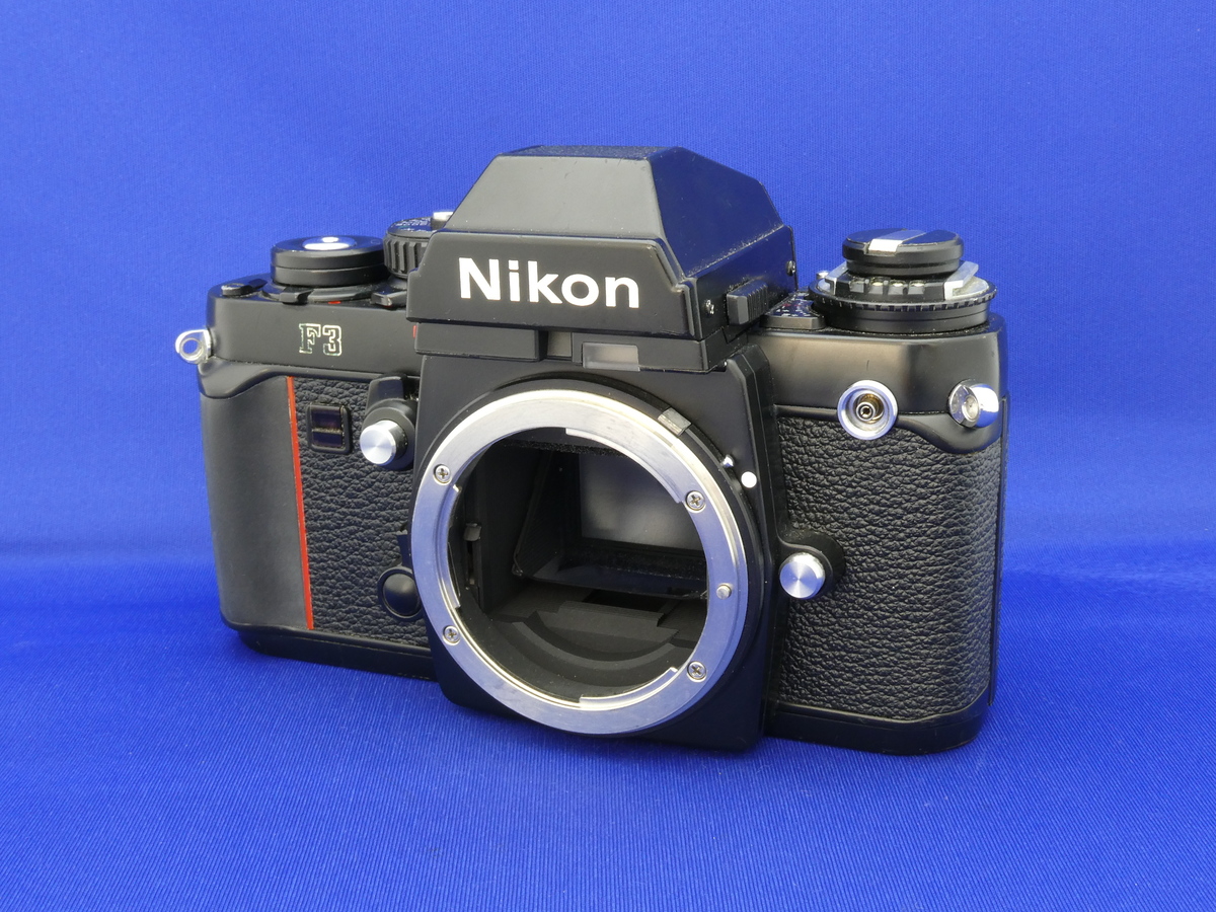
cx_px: 608
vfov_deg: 32.9
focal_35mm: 44
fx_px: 1546
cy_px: 456
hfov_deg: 42.9
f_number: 8
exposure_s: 1
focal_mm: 7.8
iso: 200
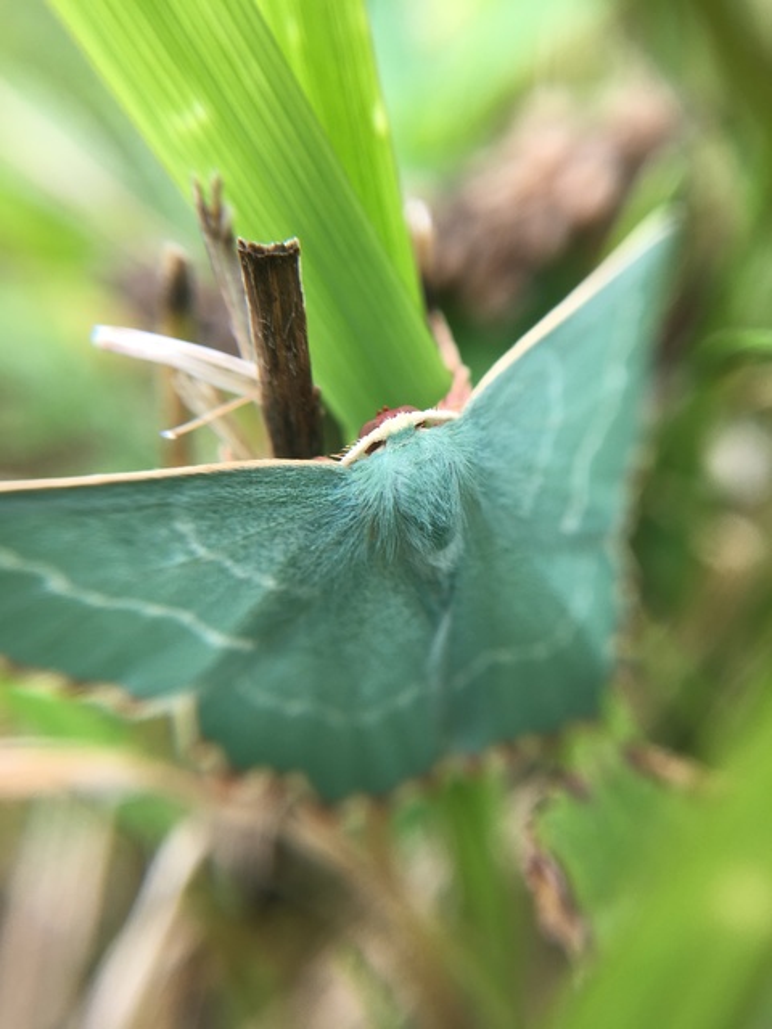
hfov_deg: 48.2
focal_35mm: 29
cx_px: 386
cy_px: 514
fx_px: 862
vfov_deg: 61.7
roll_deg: +14.6
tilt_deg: -34.8
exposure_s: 1/223
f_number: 2.2
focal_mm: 4.15
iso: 25
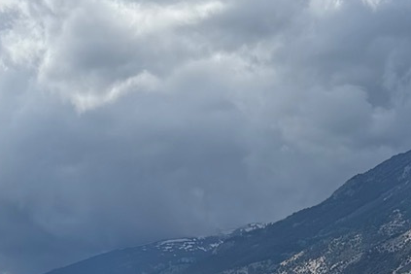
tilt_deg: -10.8
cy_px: 703
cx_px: 363
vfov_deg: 9.8
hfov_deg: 17.0
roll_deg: -0.9
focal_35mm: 119
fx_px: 1358
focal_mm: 6.76
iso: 100
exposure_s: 1/5319
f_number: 1.78
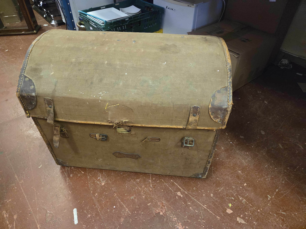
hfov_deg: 73.9
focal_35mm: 23
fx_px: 203
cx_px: 153
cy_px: 114
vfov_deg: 58.9
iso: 2000
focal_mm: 5.4
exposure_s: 1/100
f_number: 1.8
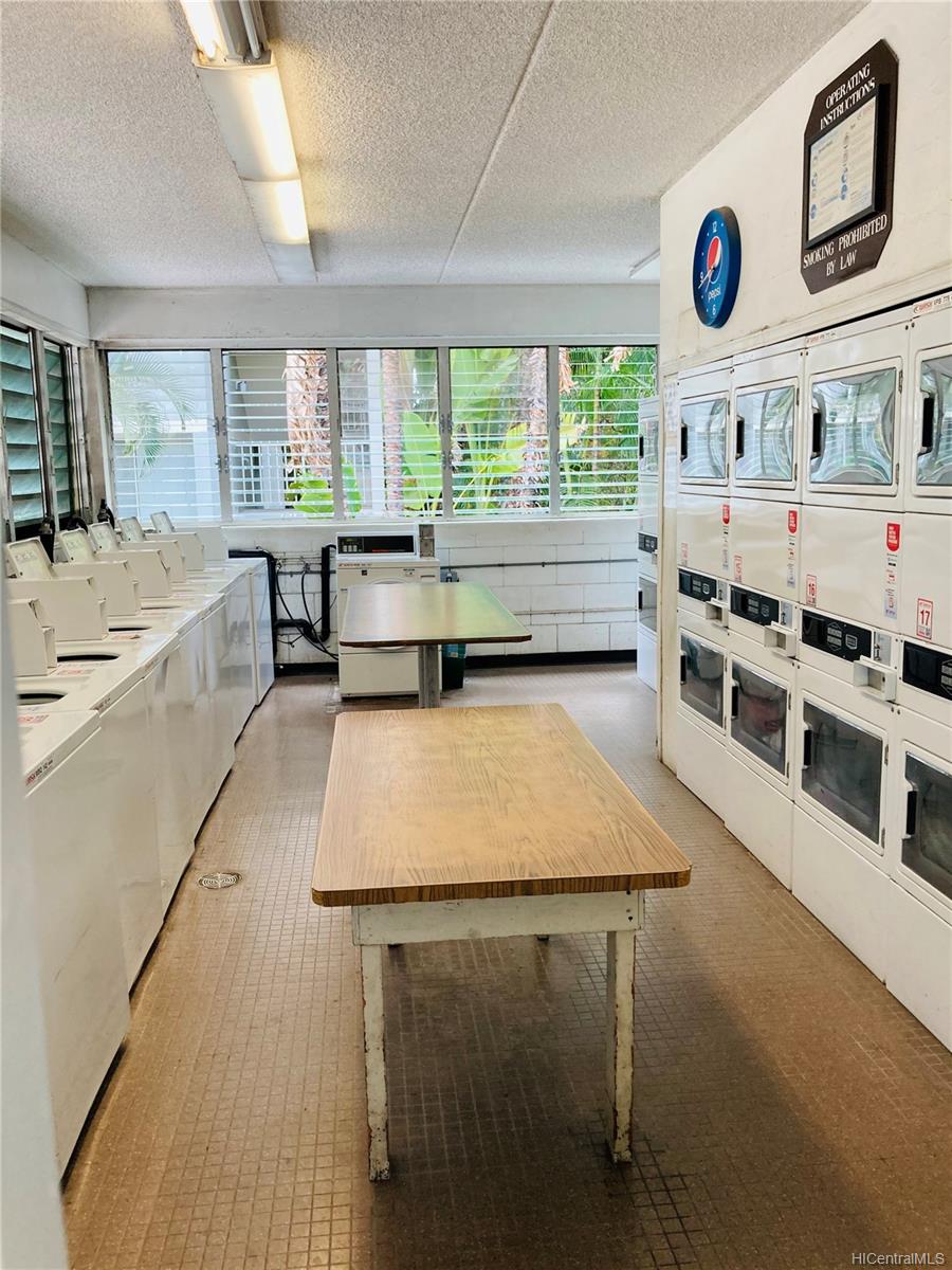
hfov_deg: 49.7
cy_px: 635
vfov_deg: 63.4
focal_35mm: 28
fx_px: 1027
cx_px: 476
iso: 64
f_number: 1.8
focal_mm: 3.99
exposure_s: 1/110
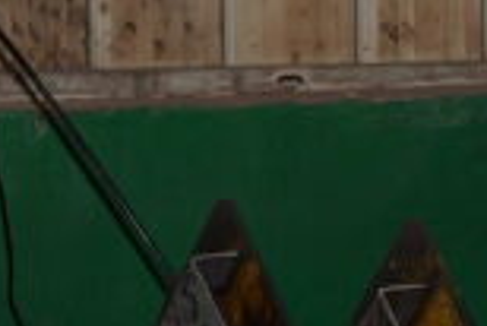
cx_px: 1148
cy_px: 293
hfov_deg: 6.4
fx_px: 4130
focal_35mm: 305
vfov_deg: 4.5
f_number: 5.6
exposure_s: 1/125
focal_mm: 46
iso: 1600
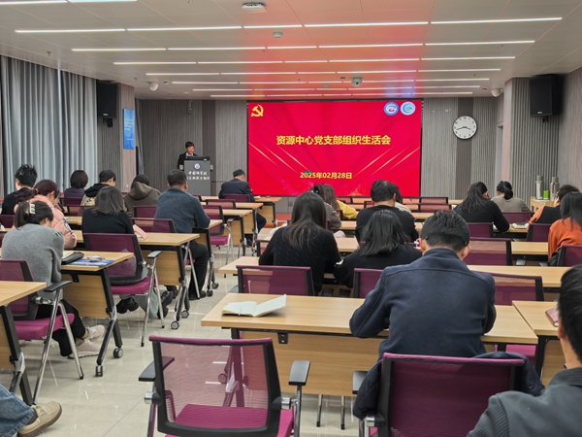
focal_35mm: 40
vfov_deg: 36.0
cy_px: 218
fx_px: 673
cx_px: 291
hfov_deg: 46.8
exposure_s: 1/142
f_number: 1.4
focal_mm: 6.98
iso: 50
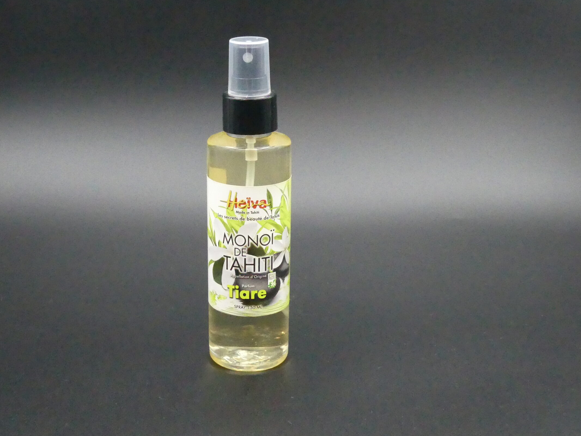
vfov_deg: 27.0
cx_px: 253
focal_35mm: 54
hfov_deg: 35.5
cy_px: 178
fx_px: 906
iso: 3200
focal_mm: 8.1
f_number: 2.8
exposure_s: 1/60
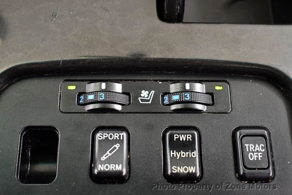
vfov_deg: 24.2
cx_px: 146
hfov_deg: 35.6
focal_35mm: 56
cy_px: 98
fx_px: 455
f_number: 4.2
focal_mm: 28
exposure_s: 1/60
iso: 4000
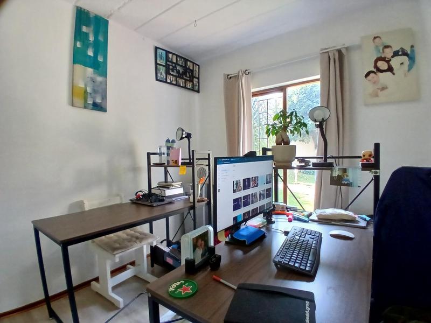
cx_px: 216
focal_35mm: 17
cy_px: 162
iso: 250
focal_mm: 1.4
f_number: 2.2
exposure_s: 1/33.3
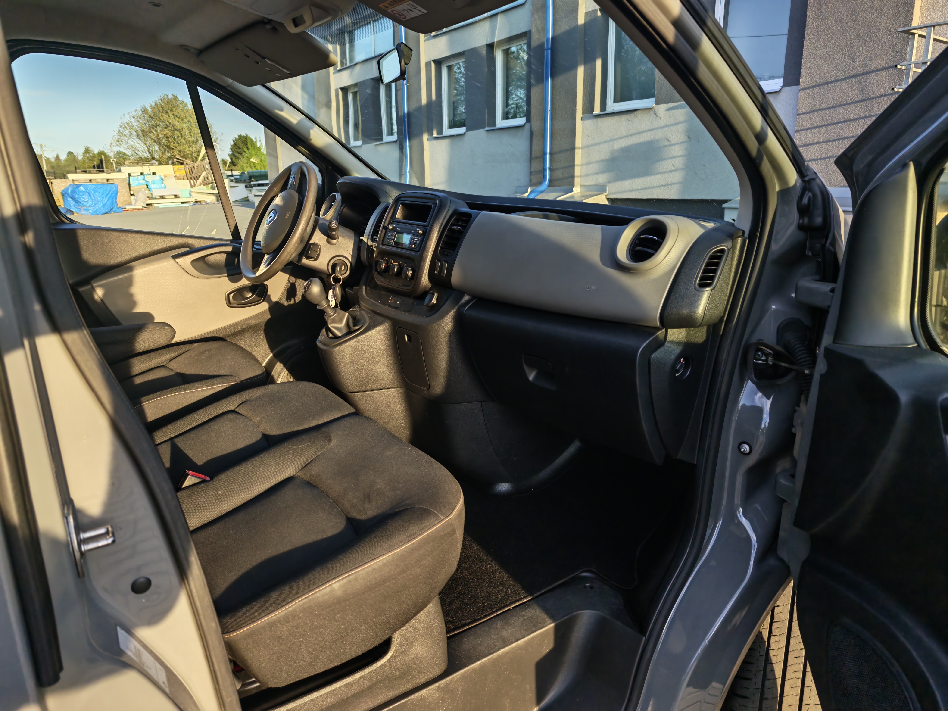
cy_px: 356
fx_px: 630
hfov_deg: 73.9
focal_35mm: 23
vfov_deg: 58.9
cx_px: 474
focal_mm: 6.55
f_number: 1.6
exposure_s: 1/290
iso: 50
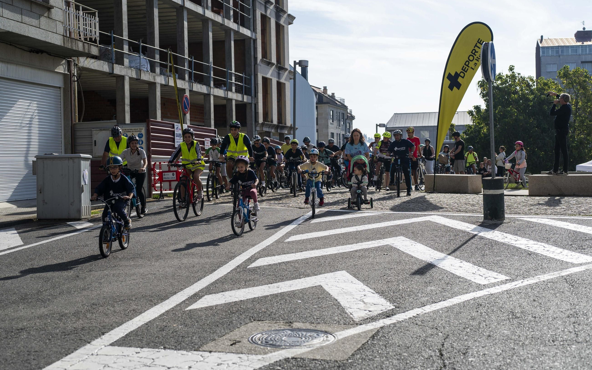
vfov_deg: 25.3
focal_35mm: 51
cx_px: 296
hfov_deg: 39.6
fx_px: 823
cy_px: 178
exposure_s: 1/1250
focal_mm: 50
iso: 100
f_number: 4
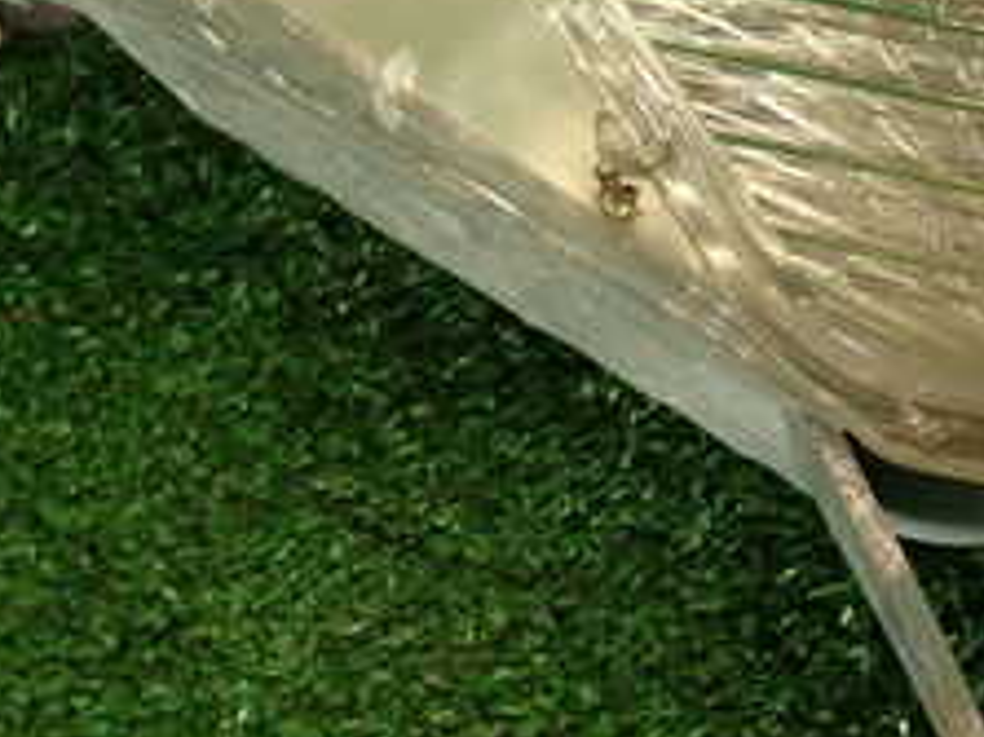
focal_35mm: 86
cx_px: 477
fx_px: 2443
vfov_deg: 16.9
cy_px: 79
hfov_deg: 22.8
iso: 200
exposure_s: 1/60
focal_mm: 5.79
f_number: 2.4
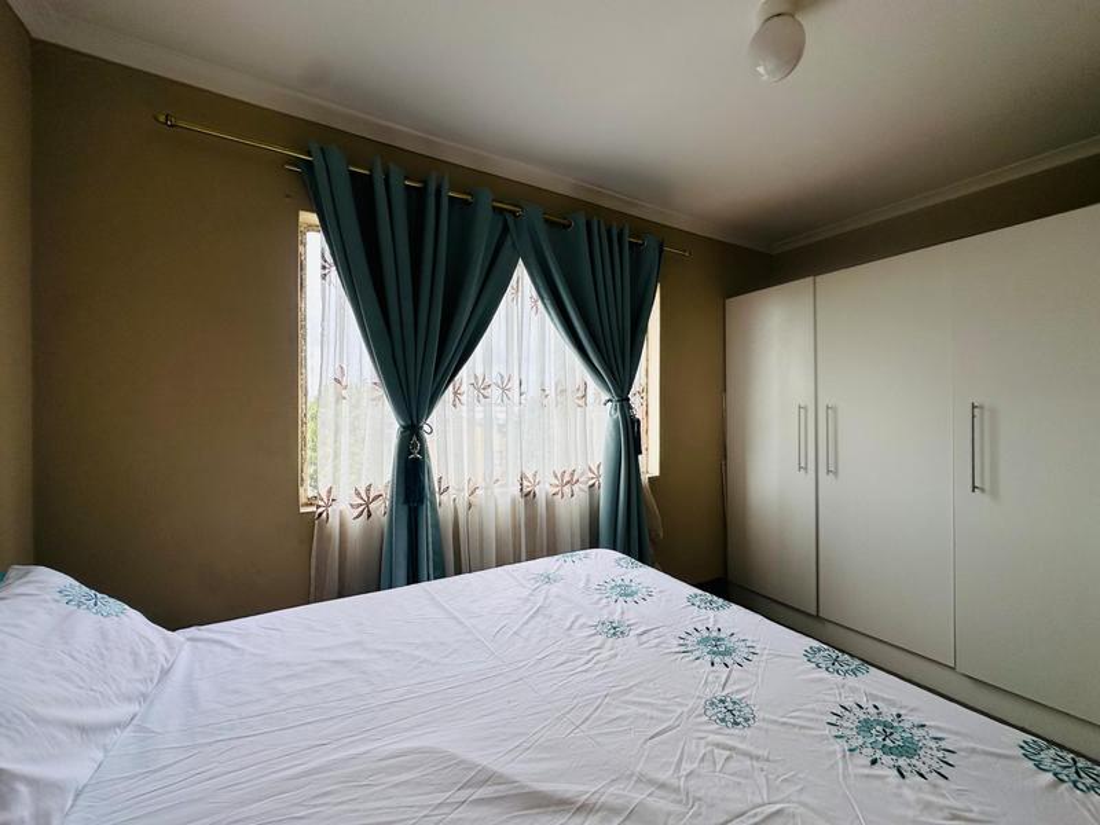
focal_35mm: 14
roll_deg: -0.4
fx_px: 445
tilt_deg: -1.1
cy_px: 412
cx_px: 550
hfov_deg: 102.1
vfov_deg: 85.7
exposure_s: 1/166
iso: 40
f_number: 2.2
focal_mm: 2.22
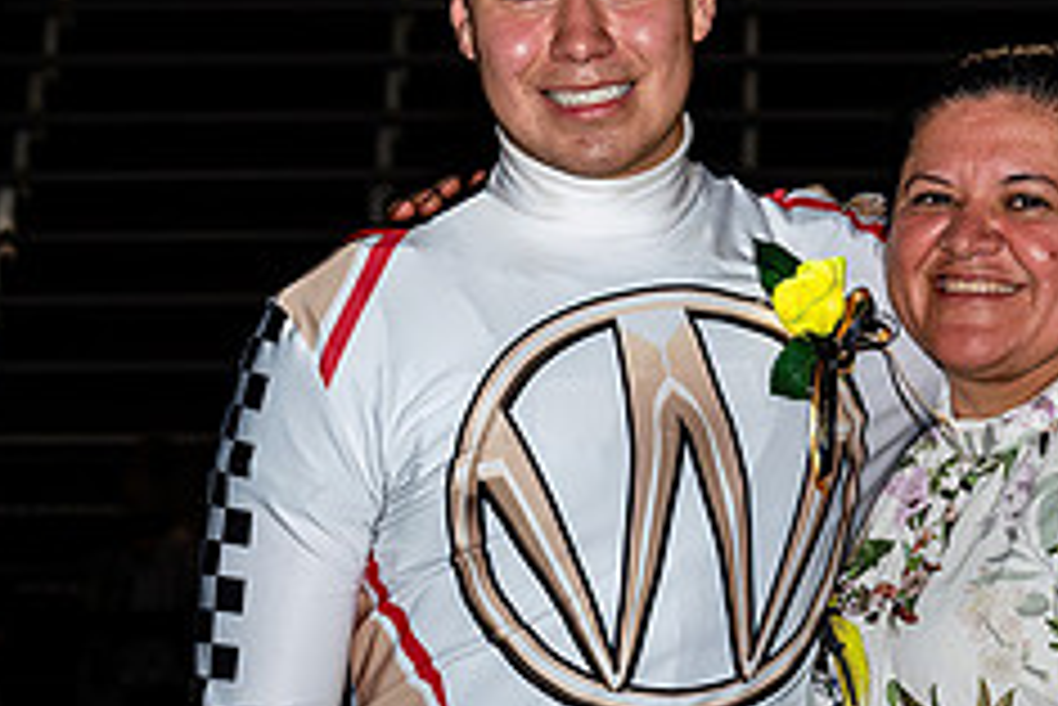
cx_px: 711
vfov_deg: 5.4
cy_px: 602
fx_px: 7469
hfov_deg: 8.1
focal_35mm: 254
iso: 320
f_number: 5
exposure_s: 1/200
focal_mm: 55
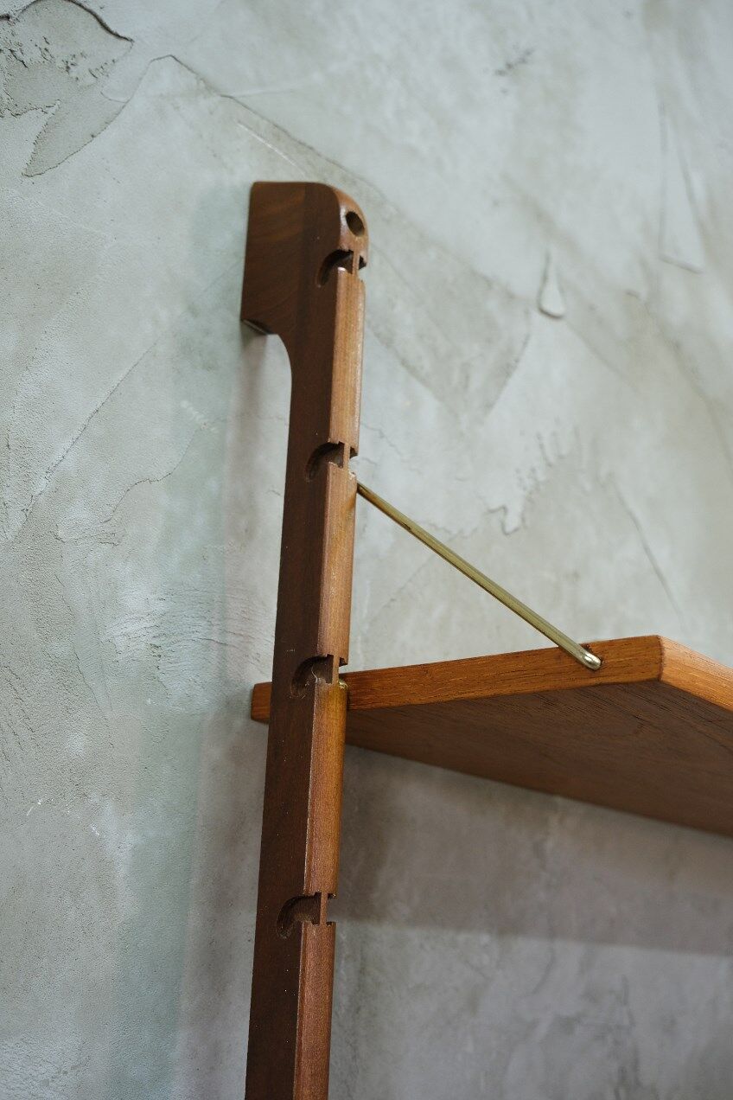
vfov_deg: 51.9
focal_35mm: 37
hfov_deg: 35.9
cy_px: 550
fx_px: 1130
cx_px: 366
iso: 1250
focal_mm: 24.7
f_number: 4
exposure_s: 1/38
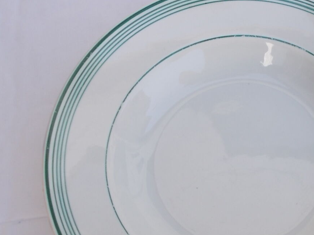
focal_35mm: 48
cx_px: 254
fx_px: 435
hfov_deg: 38.1
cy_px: 188
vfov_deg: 29.6
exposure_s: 1/160
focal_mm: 4.6
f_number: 3.2
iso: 80
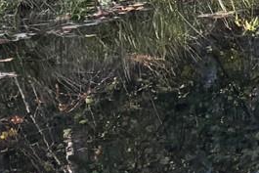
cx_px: 994
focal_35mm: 193
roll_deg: +0.3
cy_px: -79
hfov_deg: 7.7
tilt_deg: -6.6
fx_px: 1389
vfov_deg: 7.0
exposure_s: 1/170
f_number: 1.78
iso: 64
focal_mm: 6.76
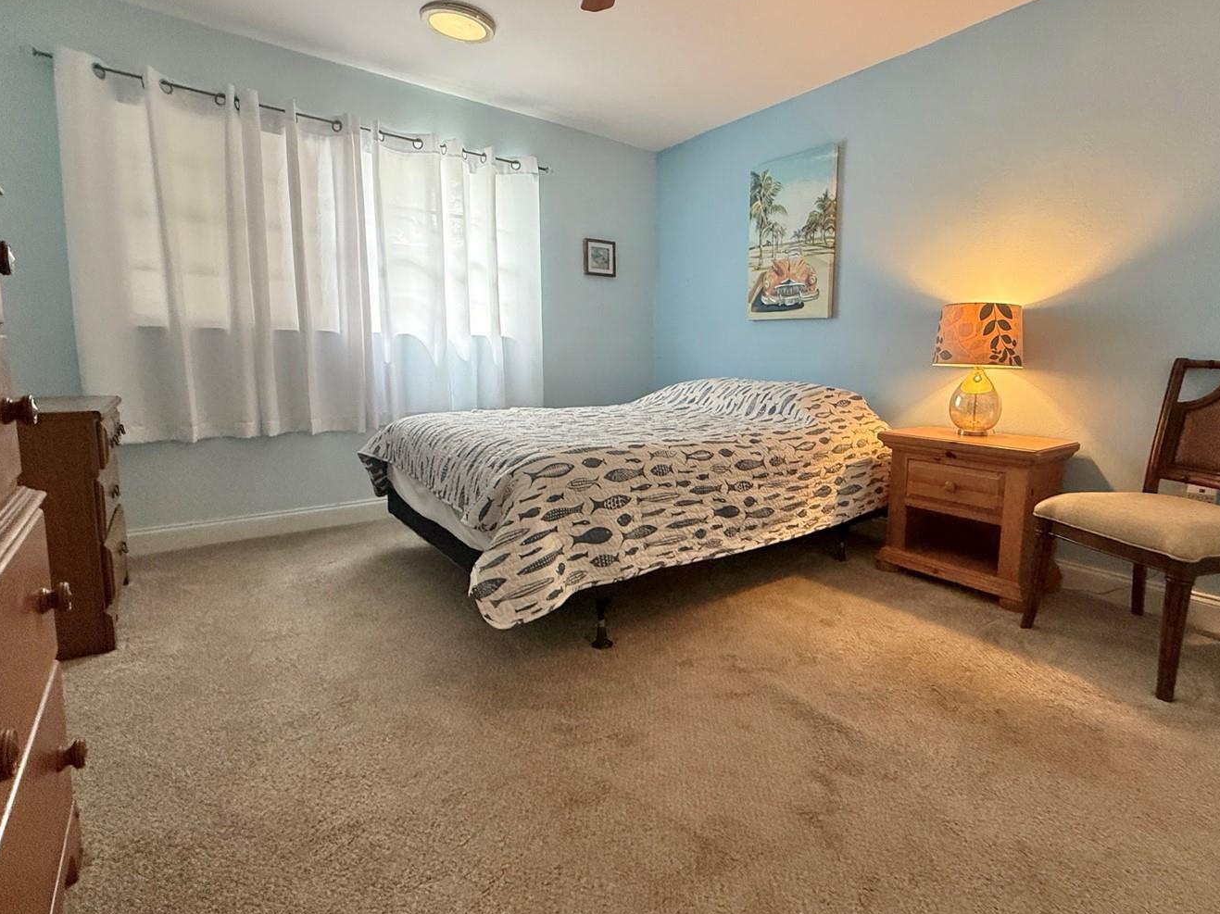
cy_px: 427
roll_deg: -2.0
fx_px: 599
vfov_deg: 74.6
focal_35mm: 17
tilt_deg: -6.8
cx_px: 692
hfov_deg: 90.5
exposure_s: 1/120
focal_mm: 2.22
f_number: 2.2
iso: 400
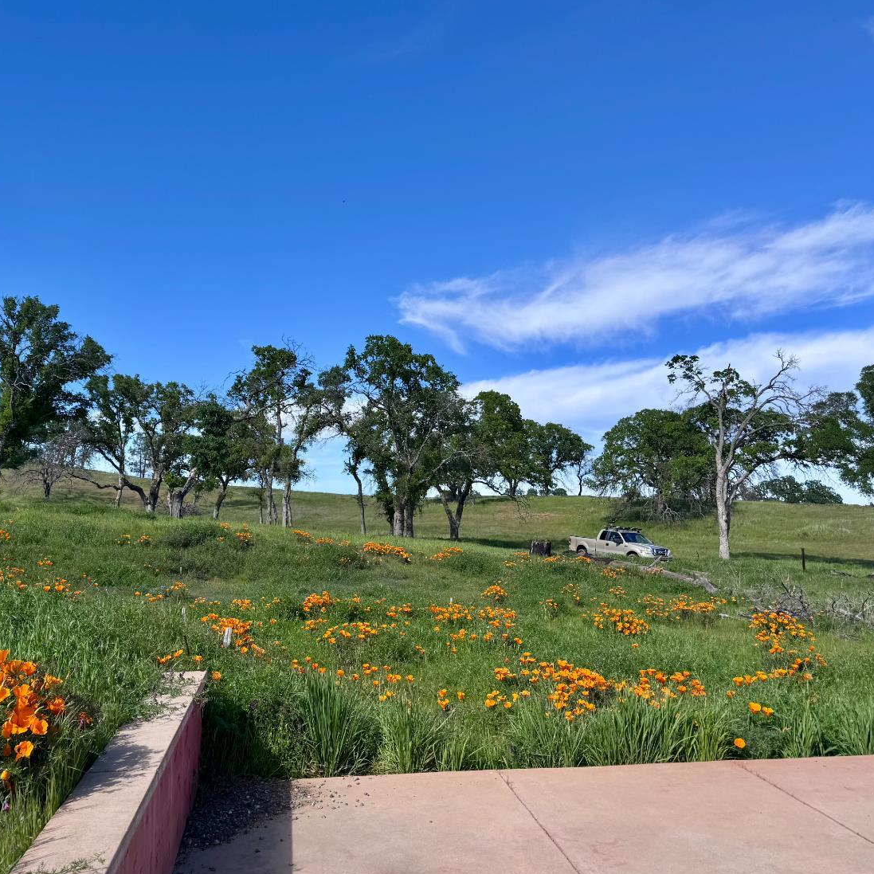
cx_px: 359
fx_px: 828
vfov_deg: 55.6
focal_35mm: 29
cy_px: 433
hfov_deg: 55.3
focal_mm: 6.76
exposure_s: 1/4049
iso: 80
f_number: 1.78
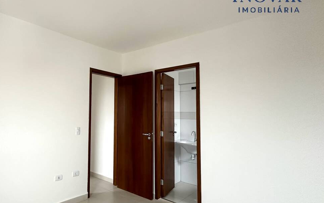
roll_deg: -1.2
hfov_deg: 75.4
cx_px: 92
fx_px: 194
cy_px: 104
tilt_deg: +3.2
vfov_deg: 55.1
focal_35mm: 22
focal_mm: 2.22
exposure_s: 1/99
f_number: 2.2
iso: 250
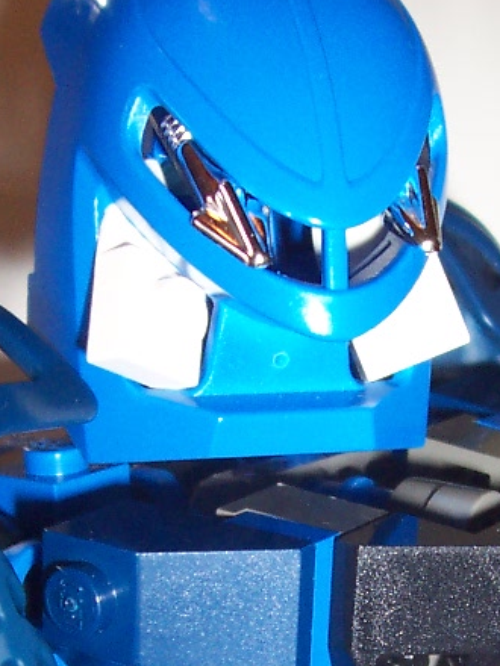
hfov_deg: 14.6
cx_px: 303
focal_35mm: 101
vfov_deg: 19.0
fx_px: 1945
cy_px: 642
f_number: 2.8
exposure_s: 1/60
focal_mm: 5.6
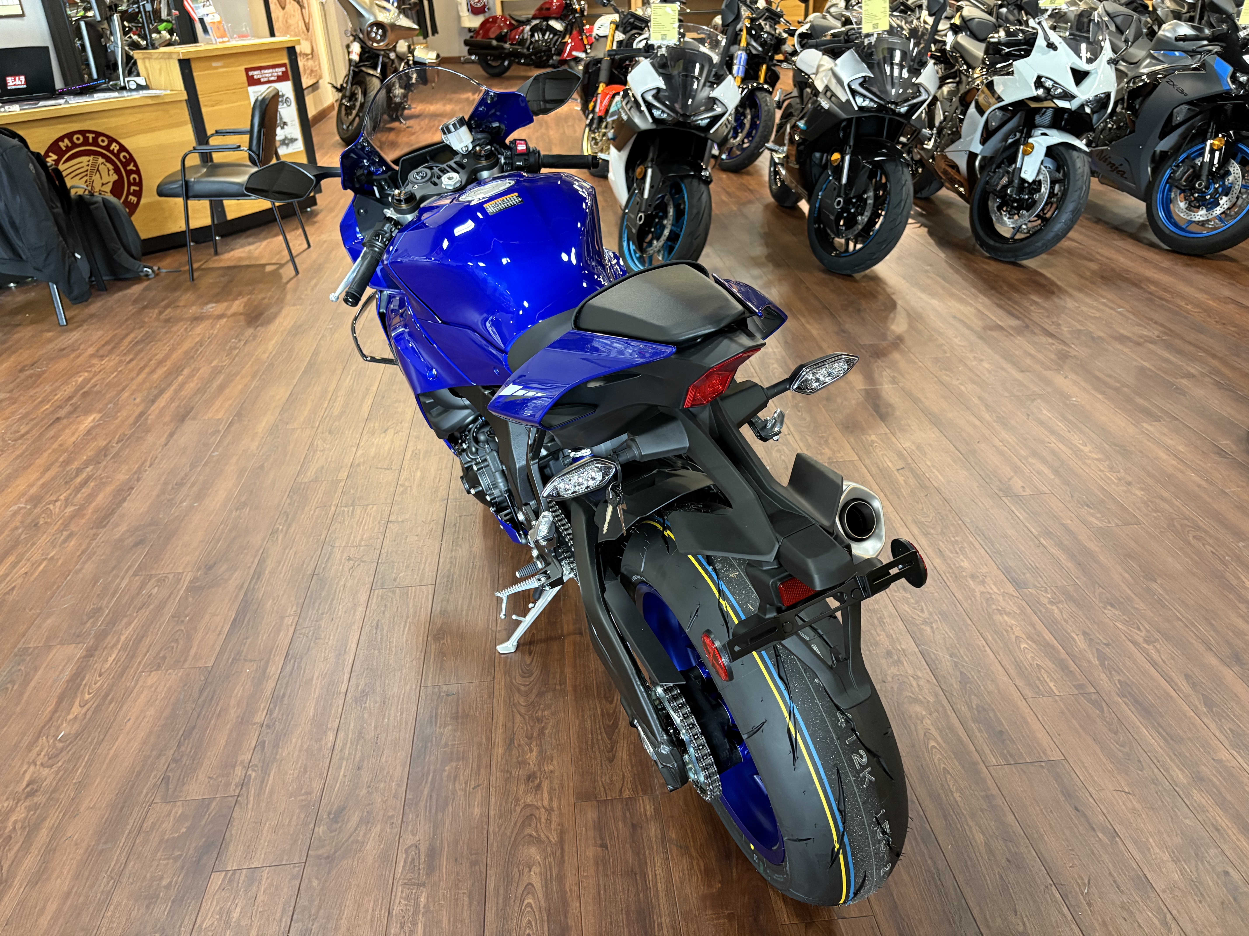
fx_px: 938
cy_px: 468
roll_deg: +3.9
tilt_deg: -27.8
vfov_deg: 53.1
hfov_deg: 67.3
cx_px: 624
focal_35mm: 26
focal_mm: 5.96
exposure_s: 1/40
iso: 400
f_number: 1.6
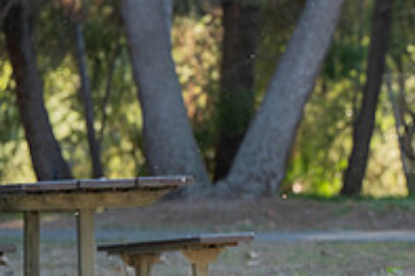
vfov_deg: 3.4
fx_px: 4584
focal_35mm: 398
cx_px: 567
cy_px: 52
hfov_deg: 5.2
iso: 200
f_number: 4
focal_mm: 115
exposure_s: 1/200
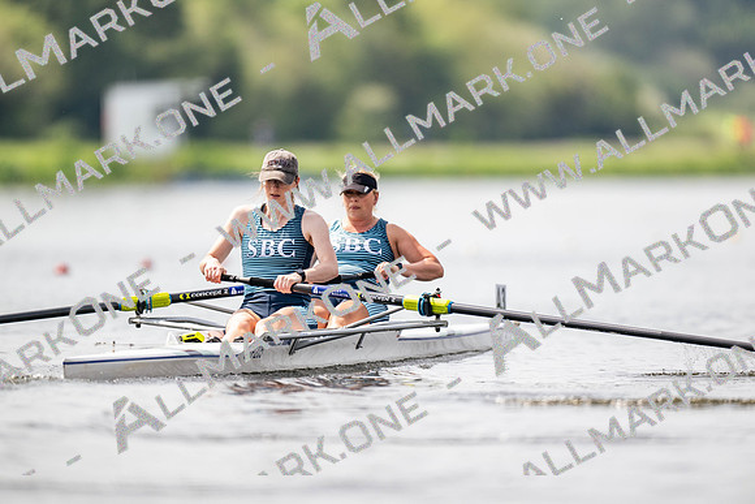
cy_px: 252
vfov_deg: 2.3
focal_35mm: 600
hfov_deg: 3.4
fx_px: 12586
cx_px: 378
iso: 360
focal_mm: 600
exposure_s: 1/2500
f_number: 4
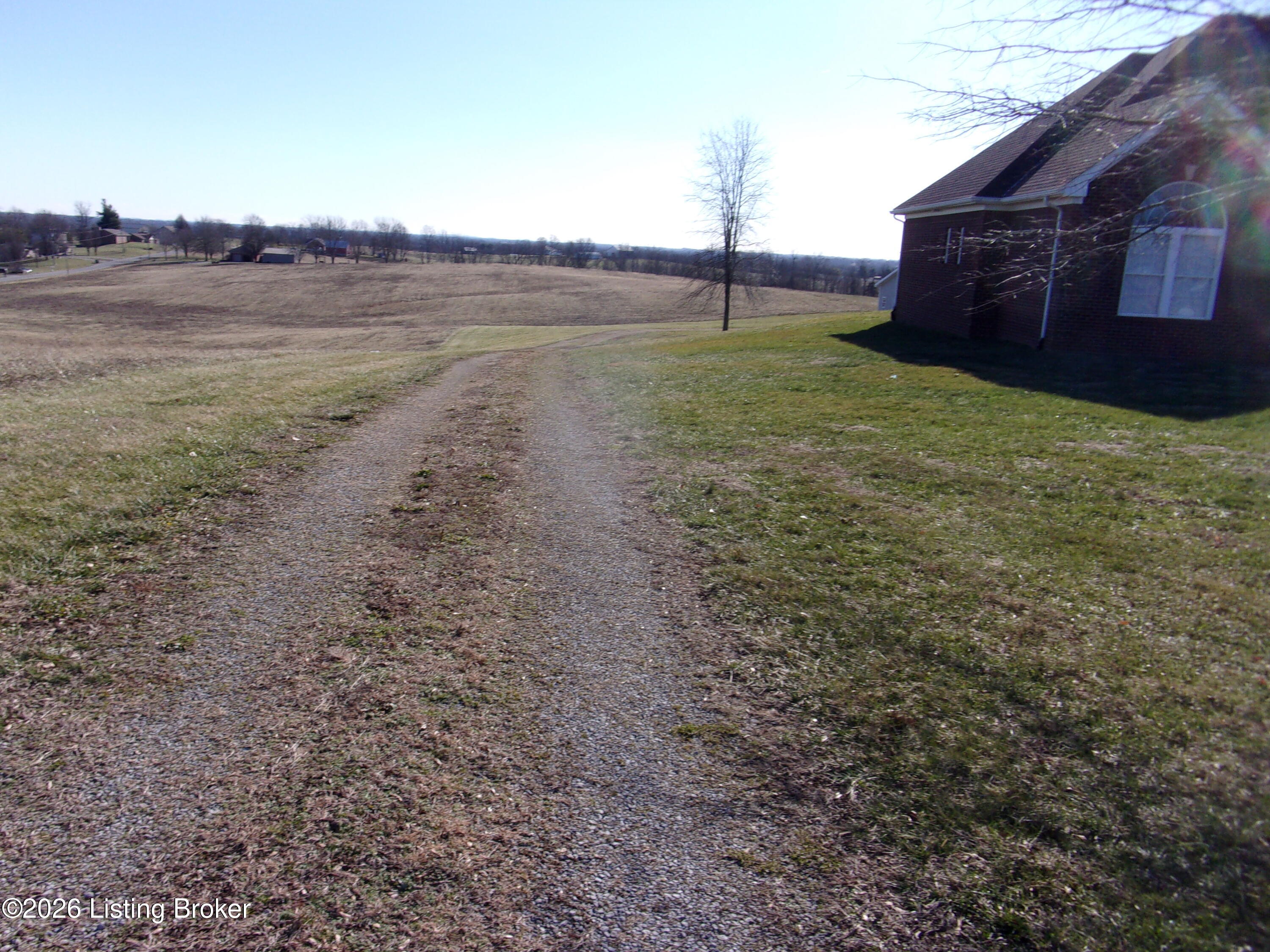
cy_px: 476
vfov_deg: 49.7
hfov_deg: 63.4
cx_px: 635
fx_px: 1027
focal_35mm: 28
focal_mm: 5.1
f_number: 10.8
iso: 80
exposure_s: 1/90
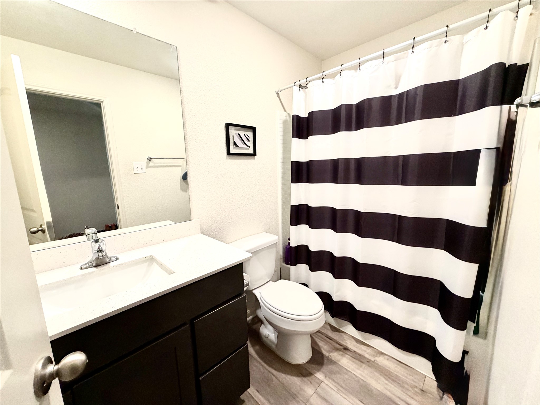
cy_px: 202
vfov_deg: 85.7
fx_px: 218
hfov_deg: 102.1
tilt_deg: -10.1
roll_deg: +0.2
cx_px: 270
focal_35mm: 14
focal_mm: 2.22
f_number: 2.2
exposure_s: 1/120
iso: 320
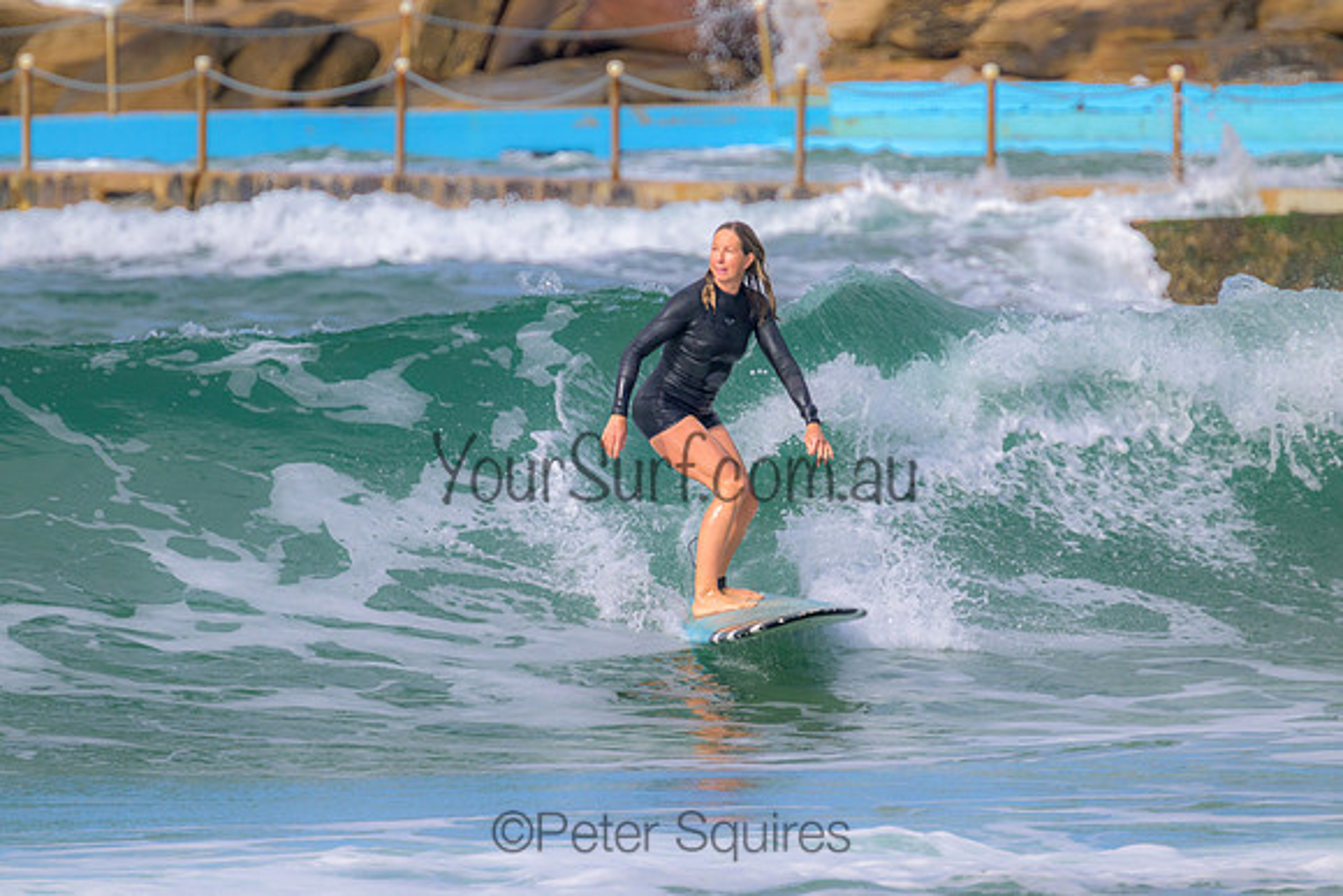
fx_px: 29850
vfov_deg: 1.7
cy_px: 448
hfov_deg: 2.6
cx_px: 672
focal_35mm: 800
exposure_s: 1/1250
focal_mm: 800
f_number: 11
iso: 800
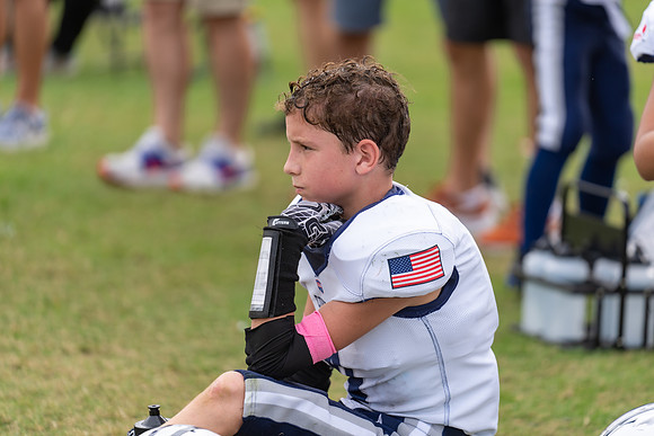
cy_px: 218
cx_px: 327
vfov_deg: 6.9
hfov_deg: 10.3
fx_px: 3634
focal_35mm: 200
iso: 100
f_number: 2.8
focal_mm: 200
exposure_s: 1/500
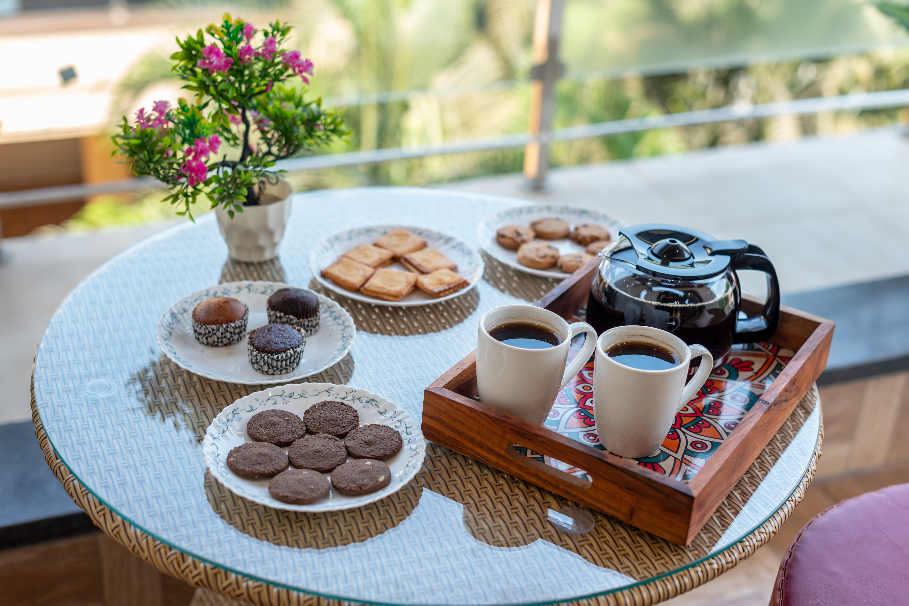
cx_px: 454
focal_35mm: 50
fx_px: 1263
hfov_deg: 39.6
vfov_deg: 27.0
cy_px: 303
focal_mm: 50
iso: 250
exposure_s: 1/640
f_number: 2.8
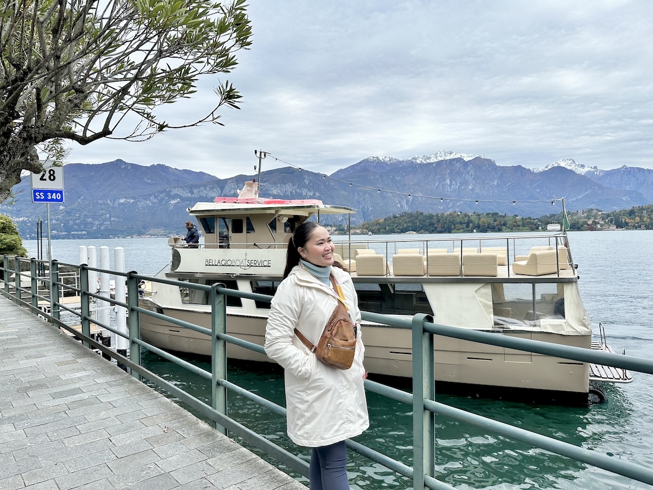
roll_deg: +1.6
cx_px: 326
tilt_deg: -2.1
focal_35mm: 24
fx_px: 453
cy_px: 245
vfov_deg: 56.8
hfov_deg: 71.6
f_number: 1.78
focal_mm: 6.86
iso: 80
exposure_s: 1/1453
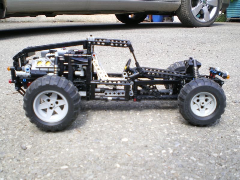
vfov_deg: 37.7
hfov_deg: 49.0
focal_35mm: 38
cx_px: 120
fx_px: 263
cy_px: 90
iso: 64
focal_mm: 6.3
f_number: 3.1
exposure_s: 1/100
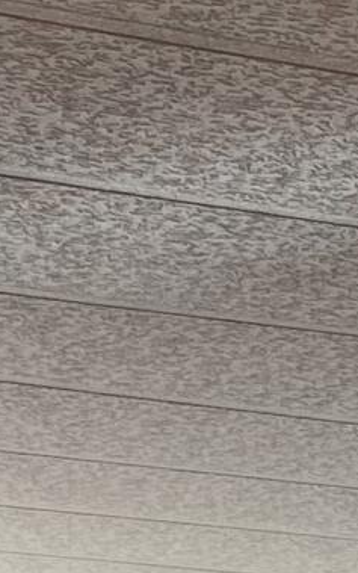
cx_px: 85
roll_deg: -1.3
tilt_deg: -1.1
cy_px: 1140
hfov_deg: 6.0
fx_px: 3402
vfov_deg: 9.1
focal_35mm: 218
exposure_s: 1/124
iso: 32
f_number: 1.8
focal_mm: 4.25
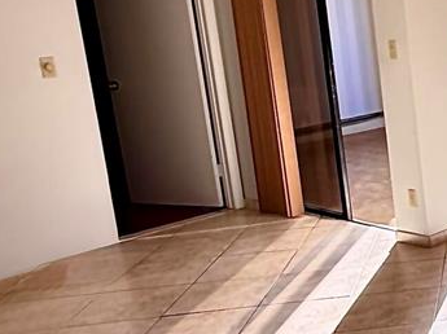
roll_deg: +1.0
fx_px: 838
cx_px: 671
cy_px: 137
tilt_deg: -14.8
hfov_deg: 23.7
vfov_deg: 22.5
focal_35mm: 65
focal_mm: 2.22
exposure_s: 1/121
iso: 80
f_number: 2.2
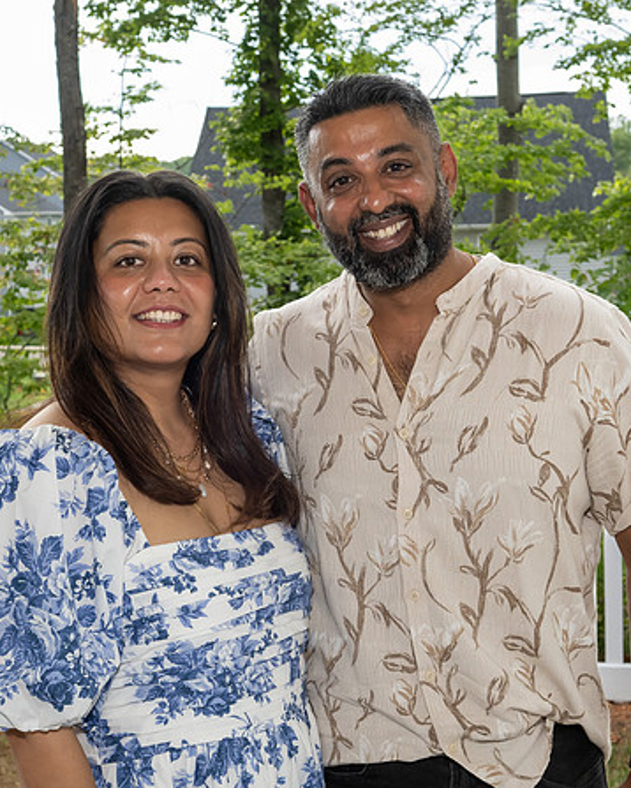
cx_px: 266
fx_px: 1610
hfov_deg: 22.2
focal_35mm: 69
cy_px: 361
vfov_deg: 27.5
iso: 800
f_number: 6.3
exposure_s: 1/250
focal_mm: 30
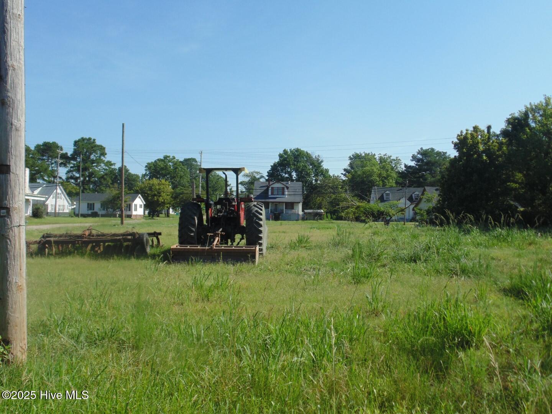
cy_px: 207
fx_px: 542
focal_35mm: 34
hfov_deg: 54.0
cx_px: 276
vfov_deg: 41.8
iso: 80
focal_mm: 6.2
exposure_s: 1/800
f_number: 3.4
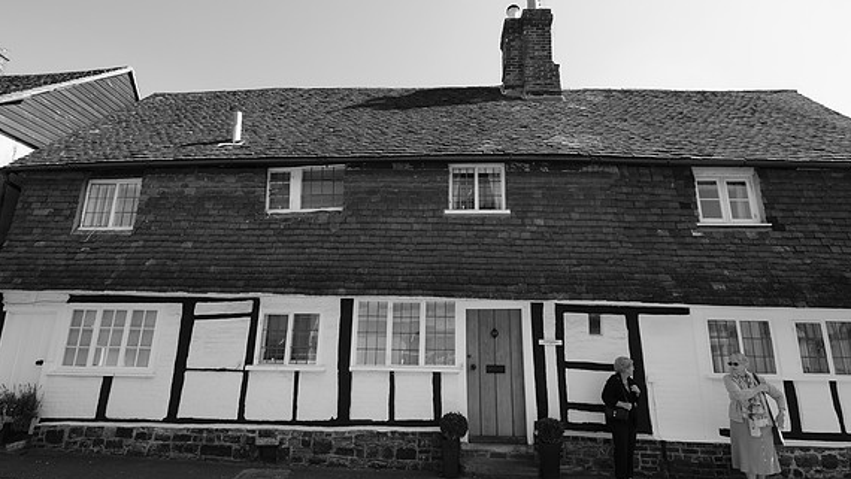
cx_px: 428
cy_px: 259
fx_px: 384
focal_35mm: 17
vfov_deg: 63.9
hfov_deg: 95.9
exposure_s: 1/125
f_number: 9
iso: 250
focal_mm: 10
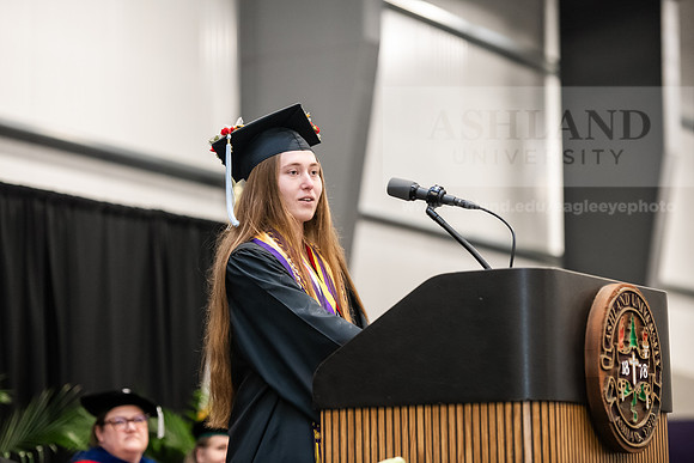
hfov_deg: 16.4
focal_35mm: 125
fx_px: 2410
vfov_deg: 11.0
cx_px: 347
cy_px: 232
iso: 3200
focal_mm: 125
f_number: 3.2
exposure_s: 1/200
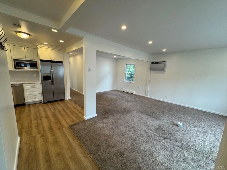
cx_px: 114
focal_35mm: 14
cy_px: 85
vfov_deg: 85.7
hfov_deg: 102.1
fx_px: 92
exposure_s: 1/120
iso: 80
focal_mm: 2.22
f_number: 2.2
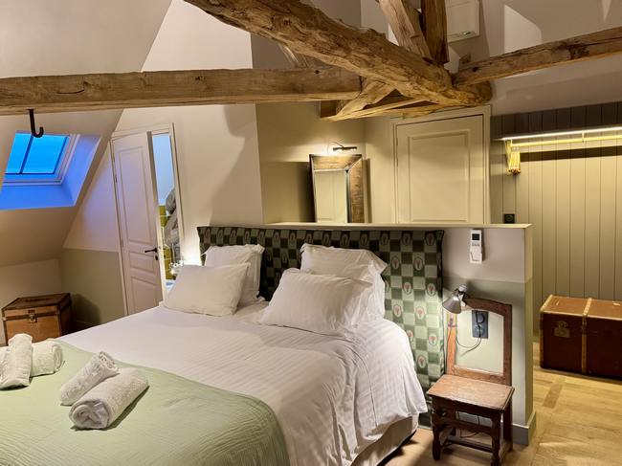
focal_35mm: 24
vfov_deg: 56.8
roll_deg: +6.1
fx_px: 431
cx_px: 311
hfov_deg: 71.6
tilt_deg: -6.8
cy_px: 233
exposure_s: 1/50
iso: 500
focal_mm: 6.76
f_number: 1.78
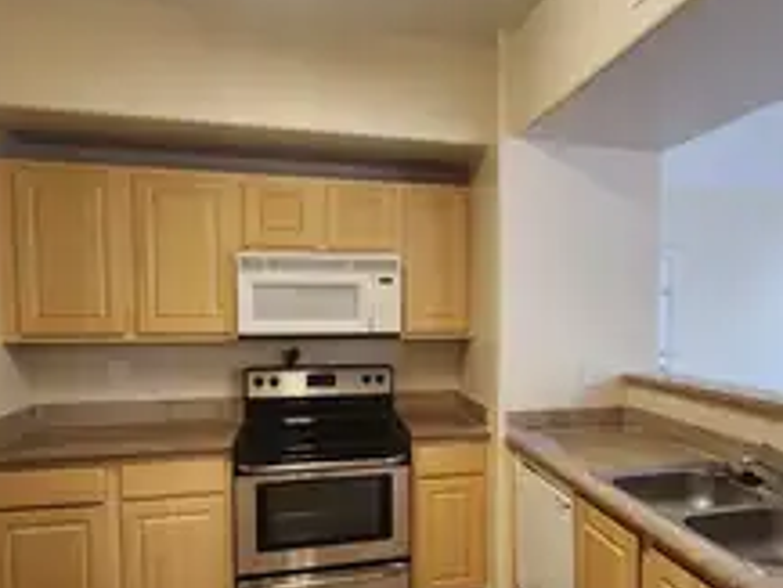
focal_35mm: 24
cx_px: 469
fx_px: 543
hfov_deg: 70.8
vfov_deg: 56.6
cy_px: 339
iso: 320
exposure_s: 1/60
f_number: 2.2
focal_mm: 2.2
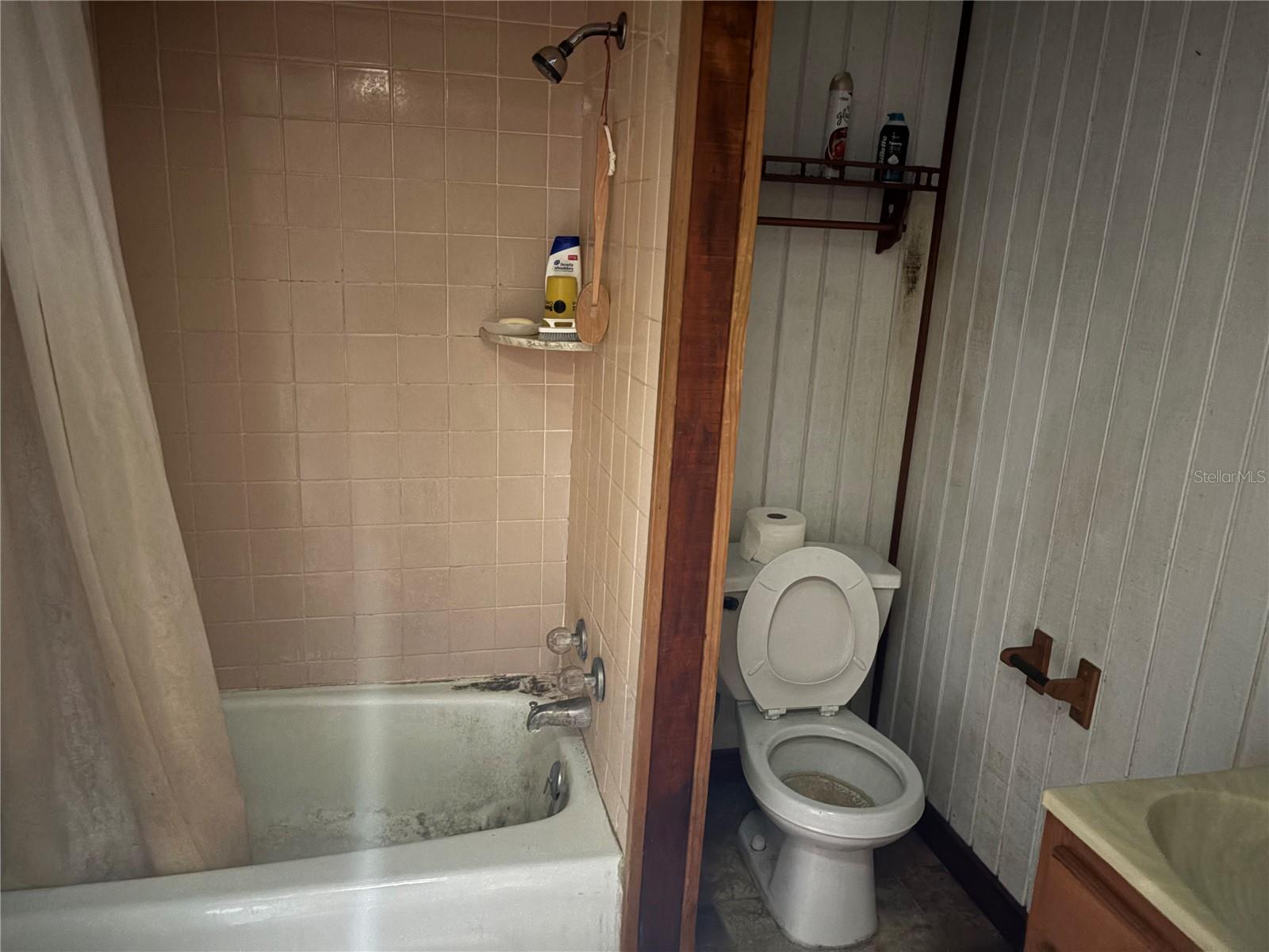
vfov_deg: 53.1
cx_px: 634
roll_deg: -0.6
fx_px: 953
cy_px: 476
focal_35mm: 26
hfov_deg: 67.3
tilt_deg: -14.4
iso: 1000
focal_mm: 5.96
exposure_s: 1/5
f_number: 1.6
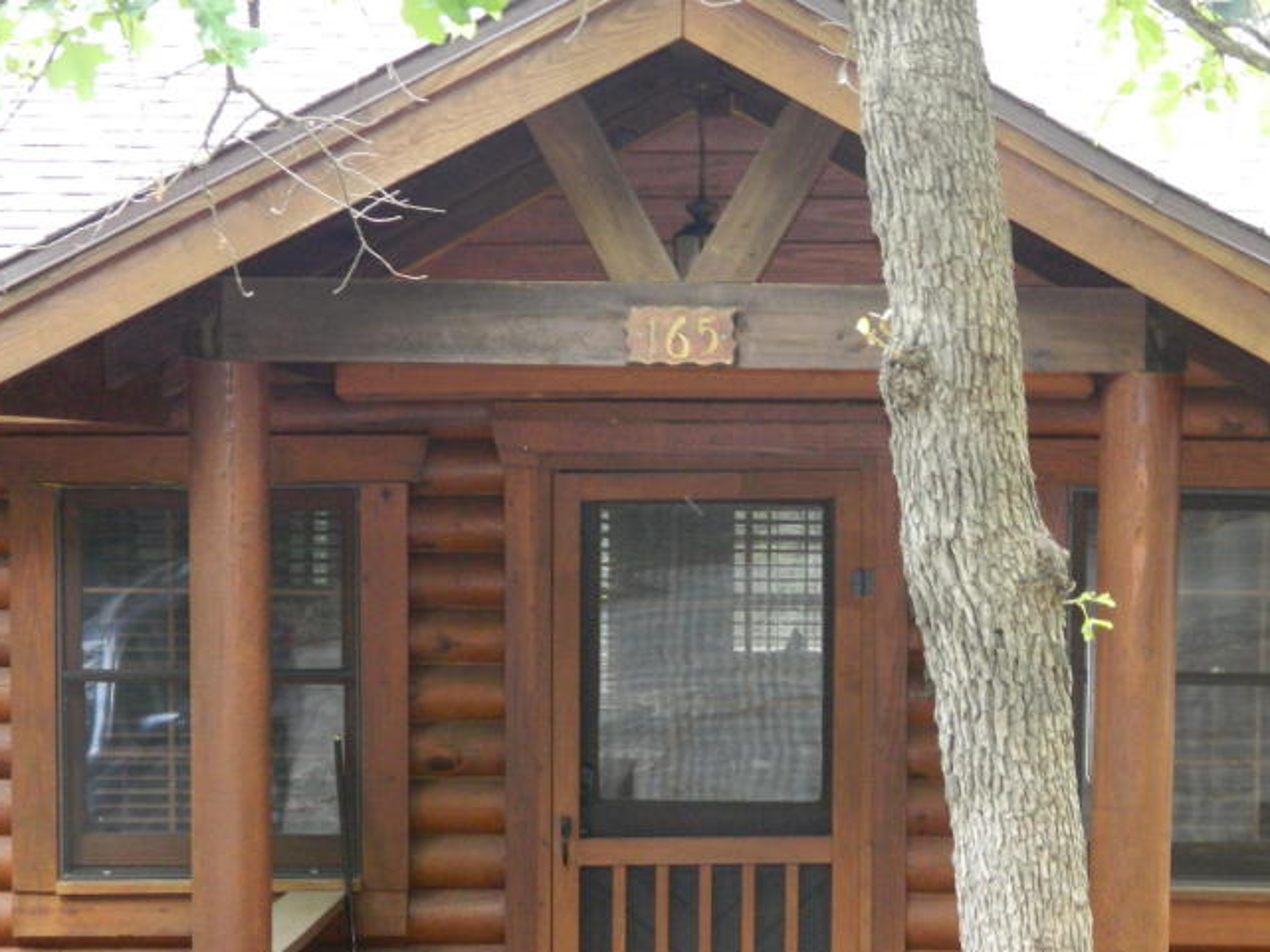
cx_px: 796
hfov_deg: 21.5
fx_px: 3339
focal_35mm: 91
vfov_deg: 16.2
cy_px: 728
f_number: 3.8
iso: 280
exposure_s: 1/30
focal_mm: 10.2
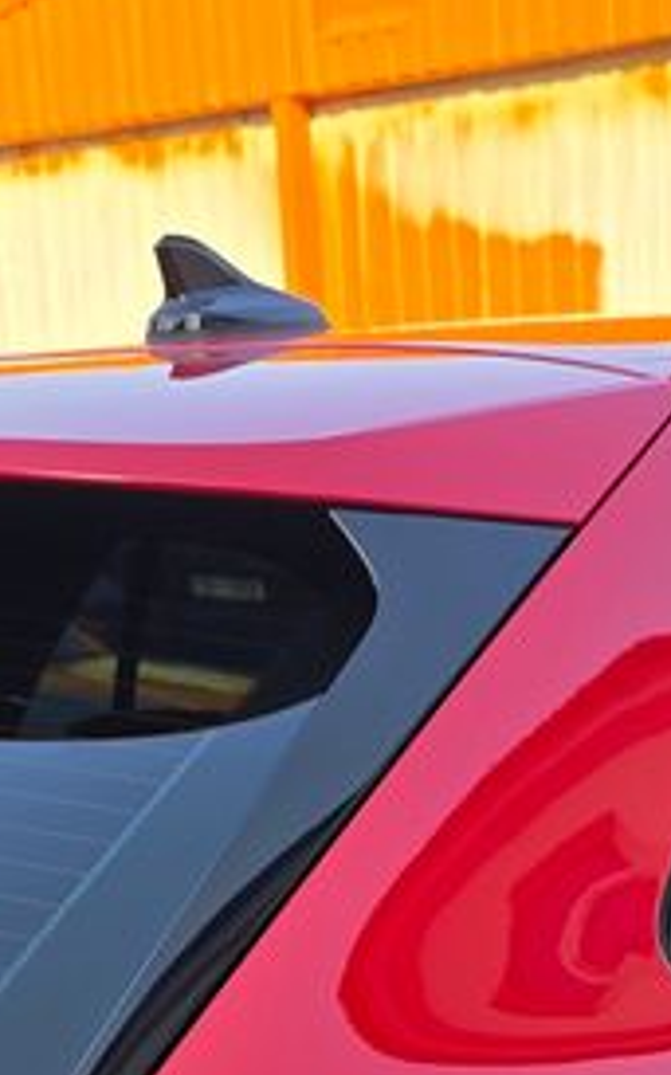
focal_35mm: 91
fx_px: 2665
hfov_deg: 14.2
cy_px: 1463
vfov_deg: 20.5
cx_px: 561
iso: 12
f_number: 1.7
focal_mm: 6.3
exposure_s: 1/228
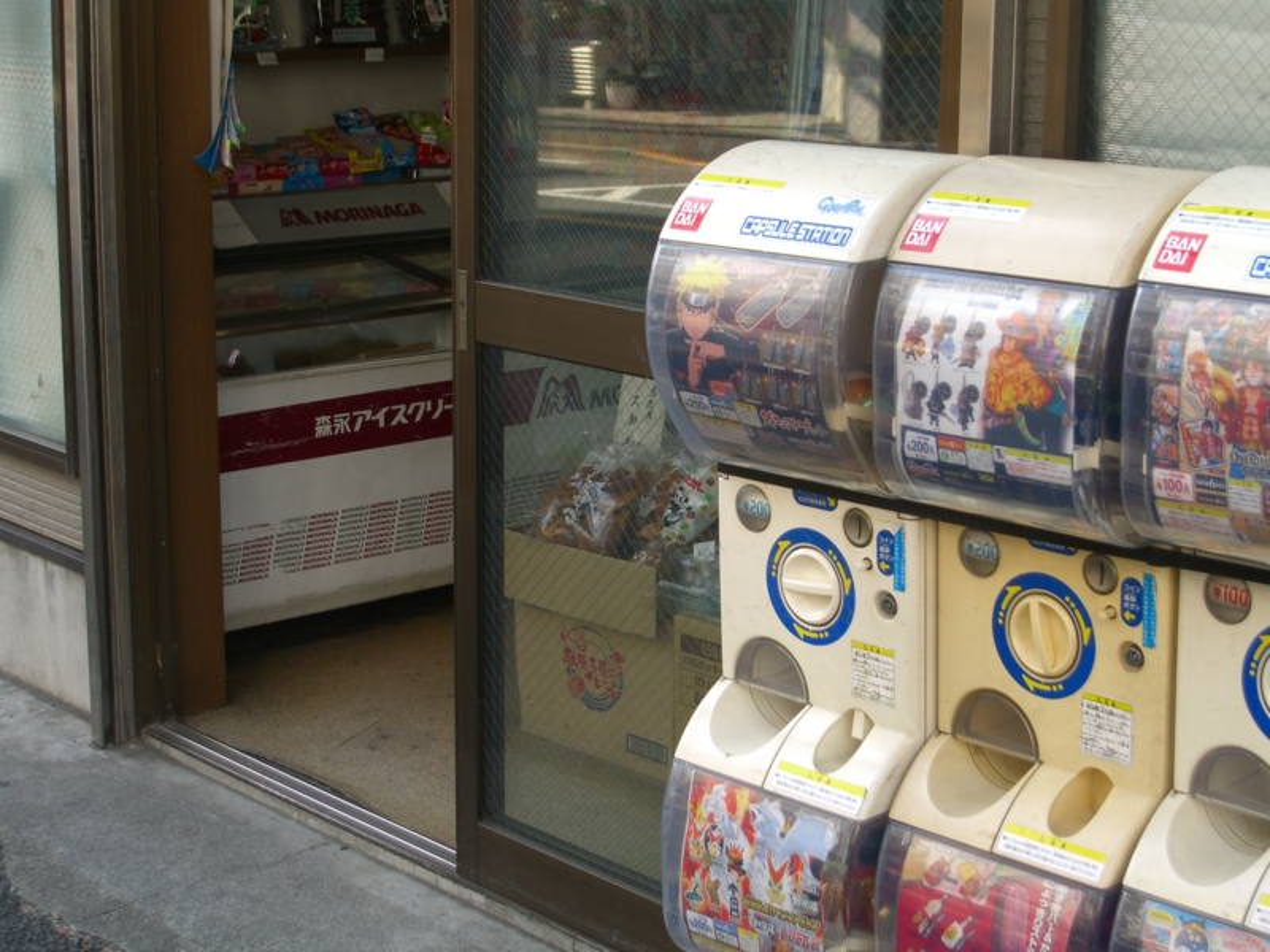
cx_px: 635
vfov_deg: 21.6
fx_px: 2495
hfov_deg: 28.6
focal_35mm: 68
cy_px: 476
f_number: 4
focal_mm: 14.2
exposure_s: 1/100
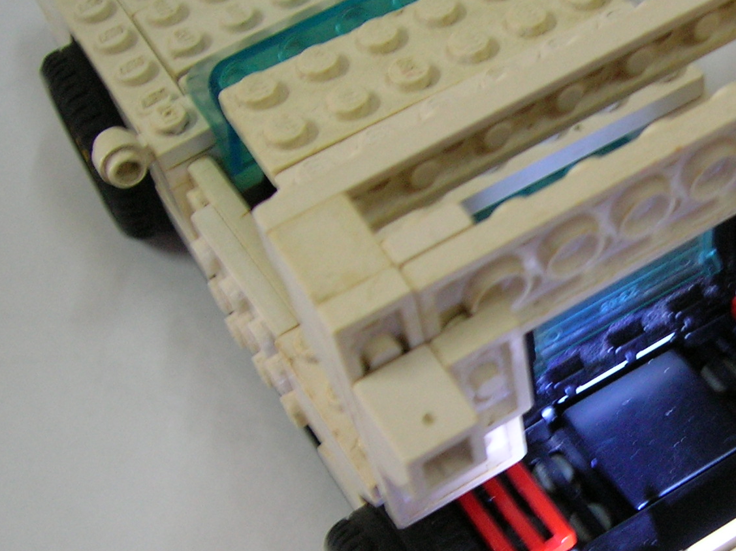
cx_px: 651
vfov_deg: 21.2
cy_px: 387
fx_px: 1466
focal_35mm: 69
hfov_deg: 27.3
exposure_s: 1/9.3
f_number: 2.9
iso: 100
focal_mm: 5.7
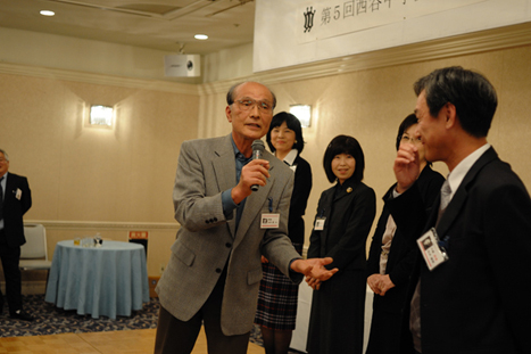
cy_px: 197
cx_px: 282
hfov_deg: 41.1
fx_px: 708
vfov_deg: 28.0
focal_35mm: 48
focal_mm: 35
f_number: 2.8
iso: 1250
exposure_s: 1/100
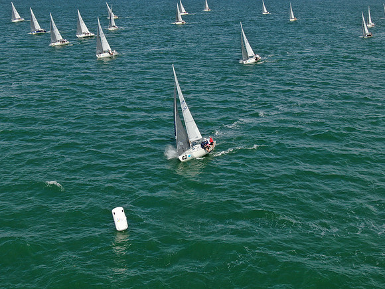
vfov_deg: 30.3
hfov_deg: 39.7
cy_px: 144
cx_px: 192
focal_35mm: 48
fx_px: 534
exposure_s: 1/1000
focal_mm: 8.6
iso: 100
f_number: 3.8
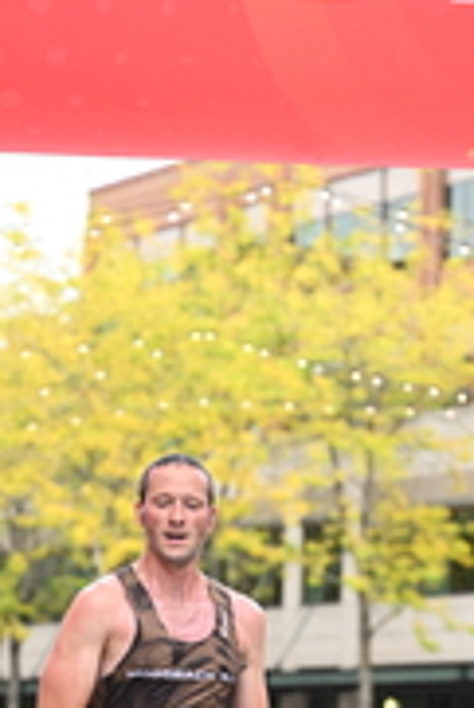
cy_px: 700
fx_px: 4258
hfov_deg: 6.4
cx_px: 210
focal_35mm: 216
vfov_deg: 9.5
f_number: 2.8
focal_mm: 71
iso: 1600
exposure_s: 1/800
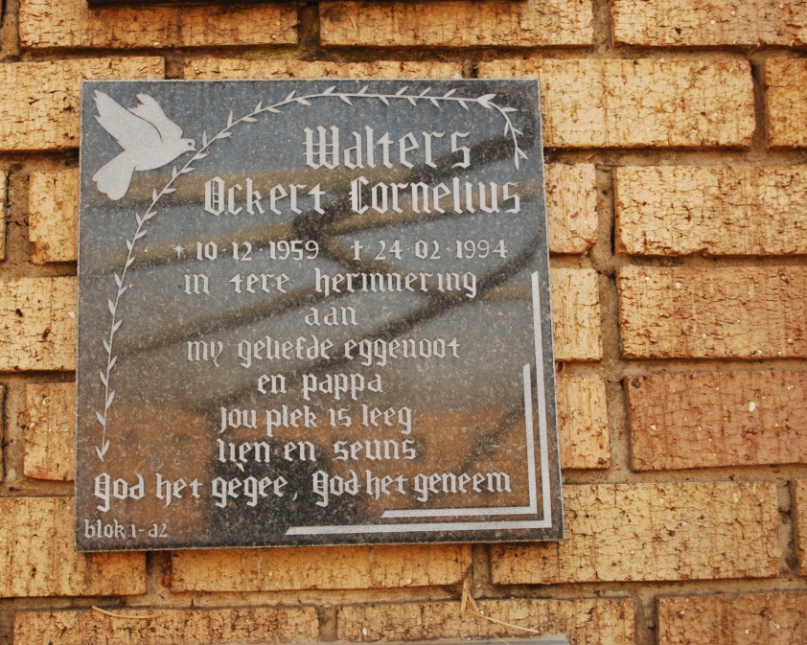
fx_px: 1146
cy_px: 318
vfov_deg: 31.4
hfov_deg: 38.7
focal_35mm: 48
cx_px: 342
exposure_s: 1/125
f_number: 5.6
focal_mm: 28
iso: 200
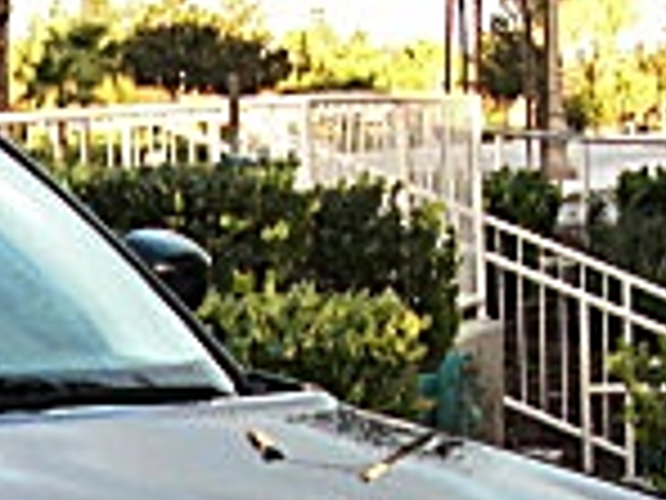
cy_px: 860
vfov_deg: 9.1
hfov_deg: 12.3
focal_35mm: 156
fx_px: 3001
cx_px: -176
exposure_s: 1/80
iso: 100
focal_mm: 6.3
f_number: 2.8
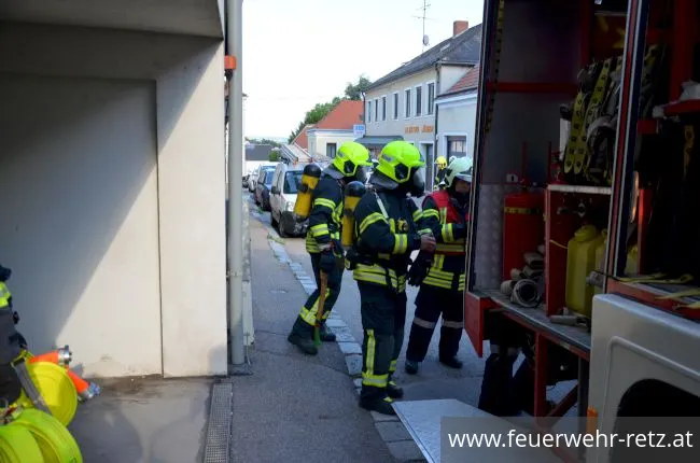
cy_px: 232
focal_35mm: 33
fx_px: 640
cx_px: 350
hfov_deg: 57.3
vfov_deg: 39.8
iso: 720
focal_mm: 22
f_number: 4
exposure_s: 1/1000
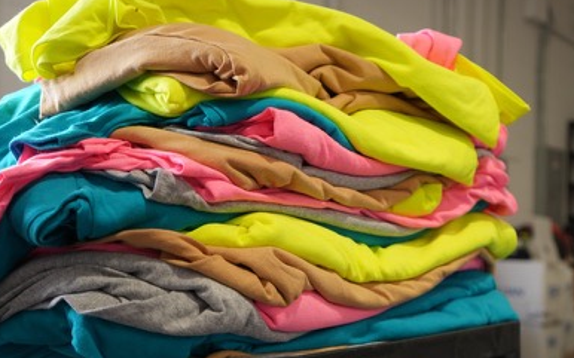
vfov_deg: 27.9
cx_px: 388
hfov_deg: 42.8
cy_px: 227
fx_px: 719
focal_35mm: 46
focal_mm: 29
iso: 250
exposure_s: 1/80
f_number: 3.5
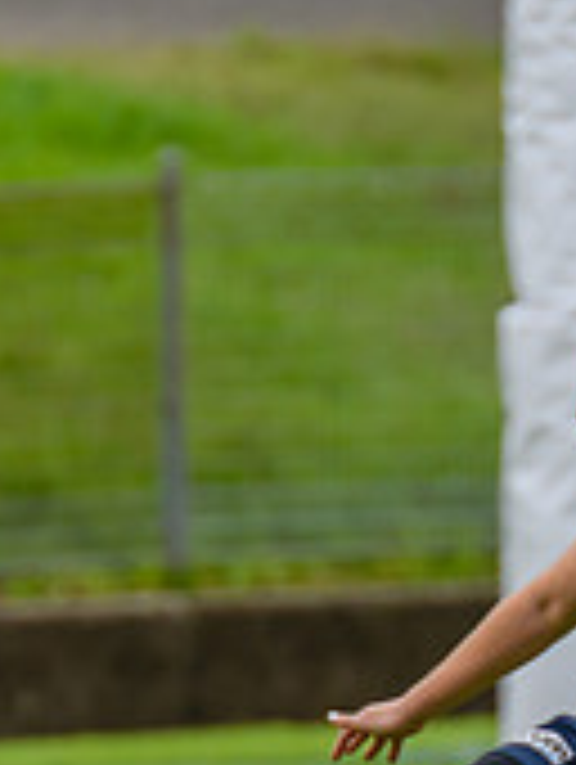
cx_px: 974
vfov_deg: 1.1
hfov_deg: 0.9
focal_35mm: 1735
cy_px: 906
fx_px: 38397
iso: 800
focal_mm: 420
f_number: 6.3
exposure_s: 1/2000
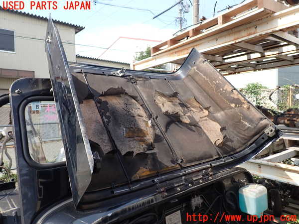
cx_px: 150
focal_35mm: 25
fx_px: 216
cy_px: 112
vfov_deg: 54.9
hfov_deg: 69.4
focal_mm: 4.5
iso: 100
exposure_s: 1/640
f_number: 2.8
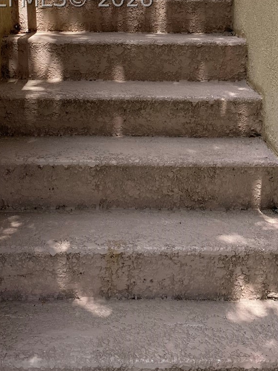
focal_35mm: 55
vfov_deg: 32.1
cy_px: -1
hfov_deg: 26.5
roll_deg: -0.3
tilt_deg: -3.5
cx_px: 124
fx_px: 589
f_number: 1.8
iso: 32
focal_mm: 4.25
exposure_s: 1/1063
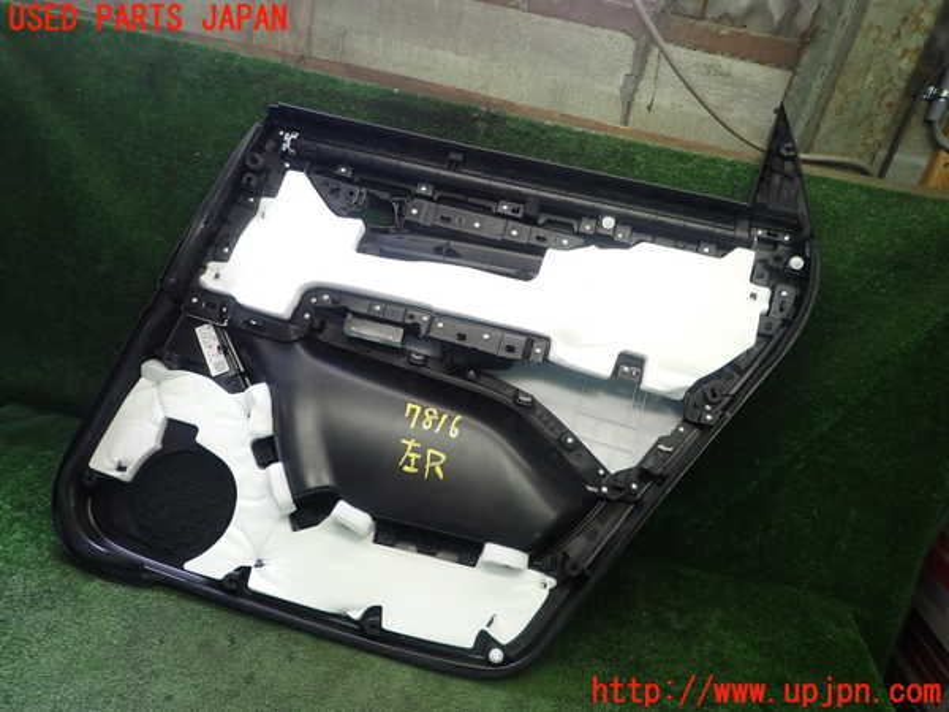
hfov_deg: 69.4
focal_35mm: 25
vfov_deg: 54.9
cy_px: 356
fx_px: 685
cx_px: 474
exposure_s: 1/100
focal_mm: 4.5
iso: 200
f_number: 2
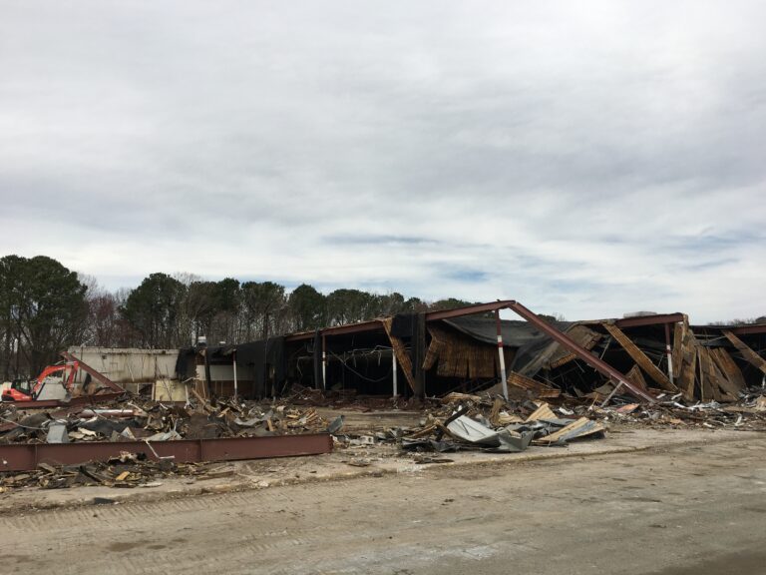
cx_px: 383
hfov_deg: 61.7
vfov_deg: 48.2
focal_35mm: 29
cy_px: 288
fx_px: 642
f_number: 2.2
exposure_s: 1/1923
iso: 25
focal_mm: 4.15
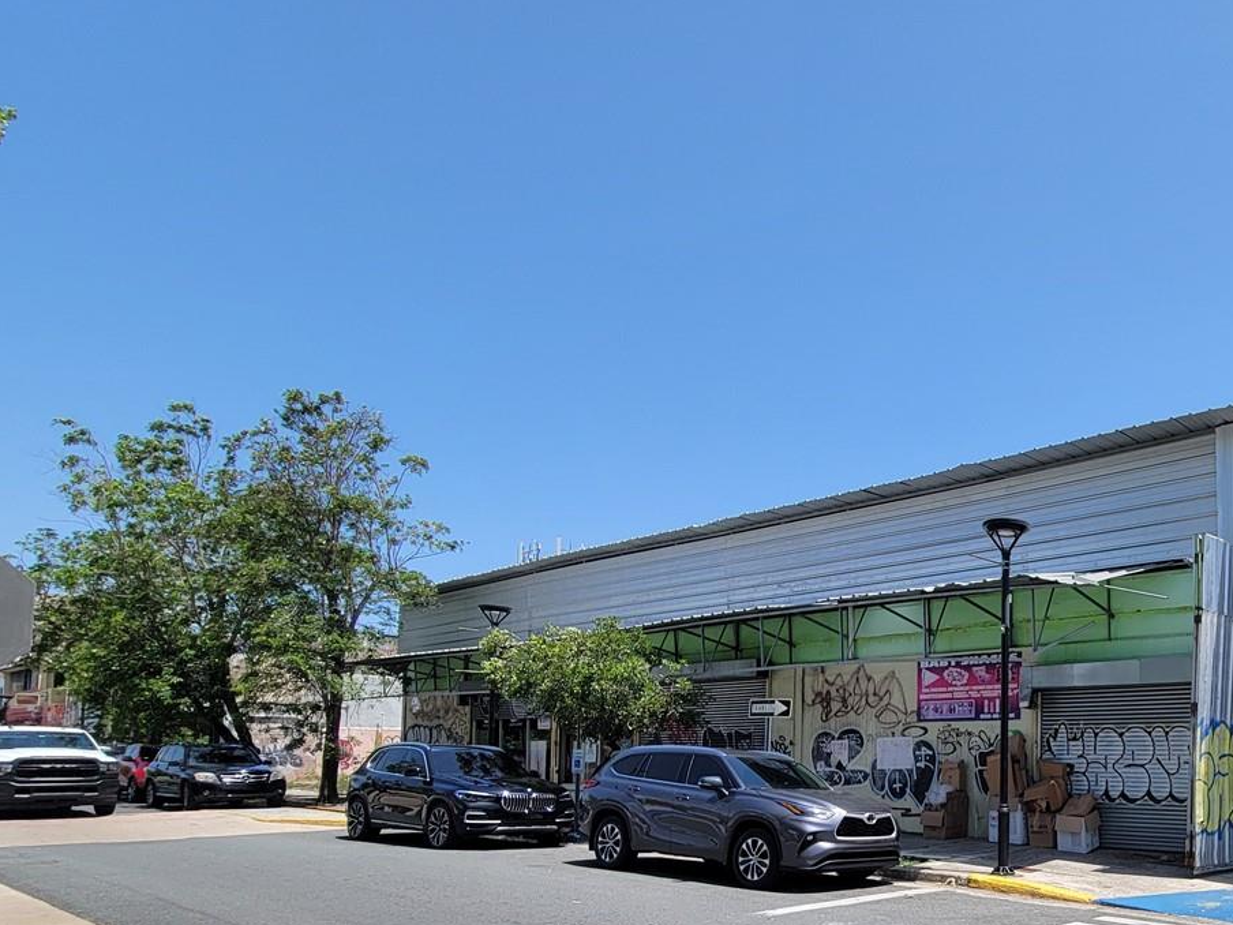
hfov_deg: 64.0
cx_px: 1067
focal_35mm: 23
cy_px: 724
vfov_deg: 55.2
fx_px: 819
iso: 50
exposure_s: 1/1332
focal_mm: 2.2
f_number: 2.2
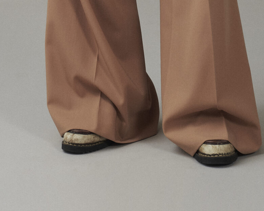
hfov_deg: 9.7
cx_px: 140
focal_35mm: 200
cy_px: -220
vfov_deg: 7.4
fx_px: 1563
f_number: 11
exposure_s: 1/160
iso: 200
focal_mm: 65
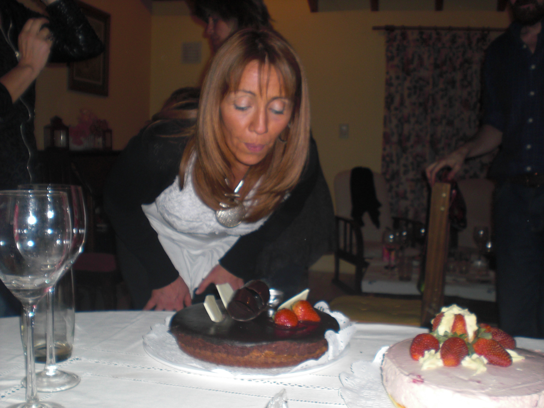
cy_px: 204
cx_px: 272
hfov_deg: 49.0
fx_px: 597
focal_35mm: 38
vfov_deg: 37.7
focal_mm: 6.3
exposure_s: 1/60
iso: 100
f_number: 3.1
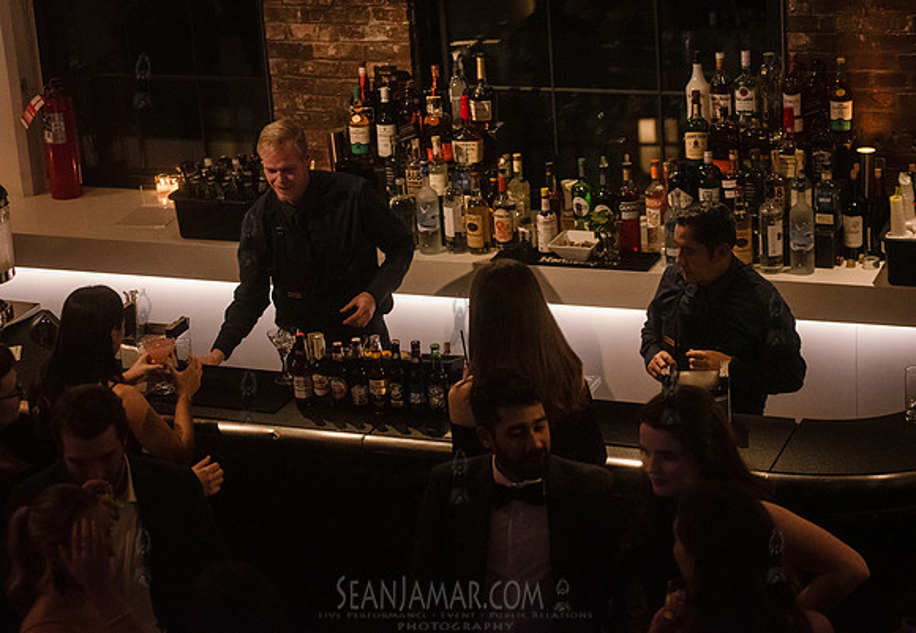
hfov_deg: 23.9
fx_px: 2164
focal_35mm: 84
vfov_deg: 16.6
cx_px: 487
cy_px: 308
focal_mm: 80
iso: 8000
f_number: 3.5
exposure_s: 1/320
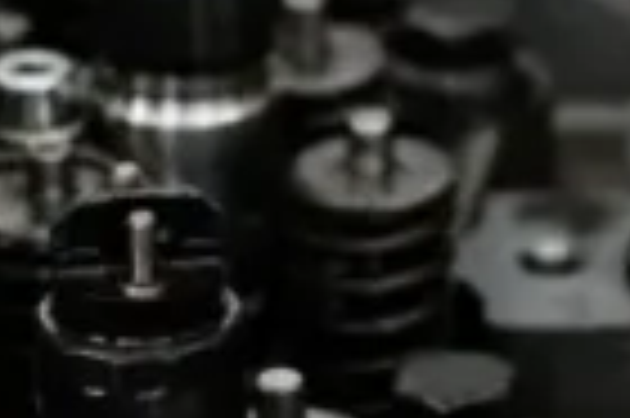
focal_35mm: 366
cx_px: 189
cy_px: 683
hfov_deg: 5.6
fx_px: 6397
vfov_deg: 3.7
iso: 640
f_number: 3.2
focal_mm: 50
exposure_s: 1/160
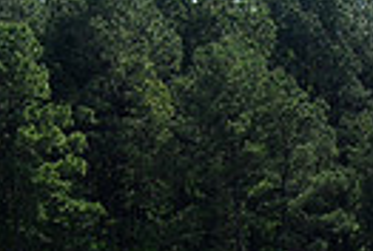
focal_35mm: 266
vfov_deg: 5.1
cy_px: 528
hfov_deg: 7.7
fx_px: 2762
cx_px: 458
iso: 100
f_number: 5.6
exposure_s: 1/400
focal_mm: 40
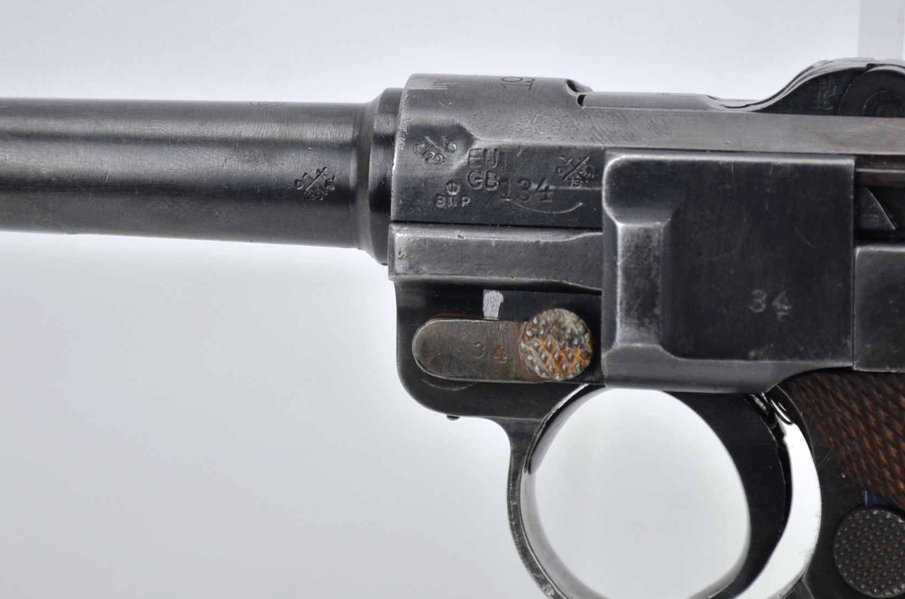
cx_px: 478
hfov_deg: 6.9
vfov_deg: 4.5
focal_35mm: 301
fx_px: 7545
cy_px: 186
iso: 720
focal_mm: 135
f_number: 5.6
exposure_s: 1/250
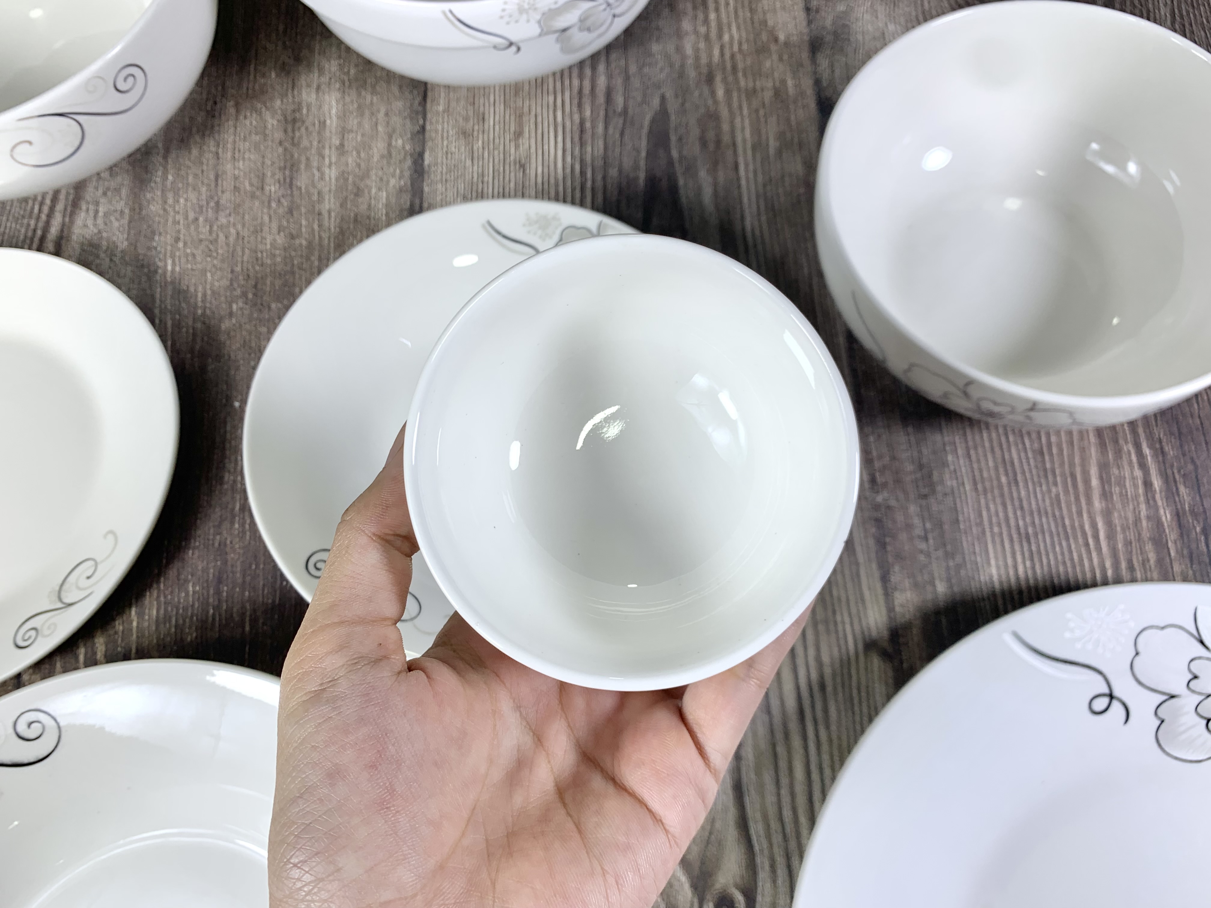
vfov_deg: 53.1
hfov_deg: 67.3
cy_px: 454
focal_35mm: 26
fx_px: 910
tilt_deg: -69.9
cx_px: 606
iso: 25
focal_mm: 4.25
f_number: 1.8
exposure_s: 1/187
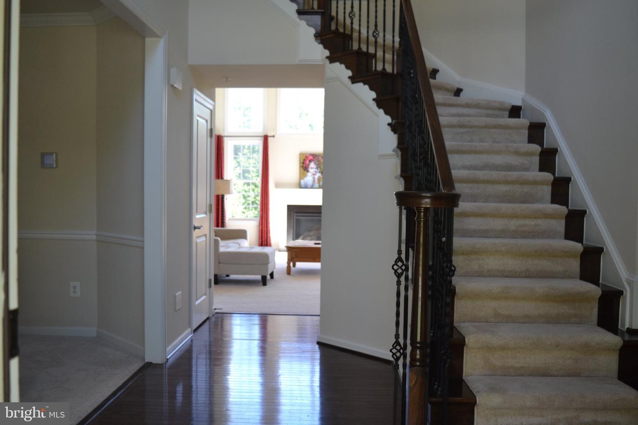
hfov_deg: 55.1
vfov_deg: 38.4
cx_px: 319
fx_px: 611
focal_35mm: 34
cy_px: 212
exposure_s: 1/60
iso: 400
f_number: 4
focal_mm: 23
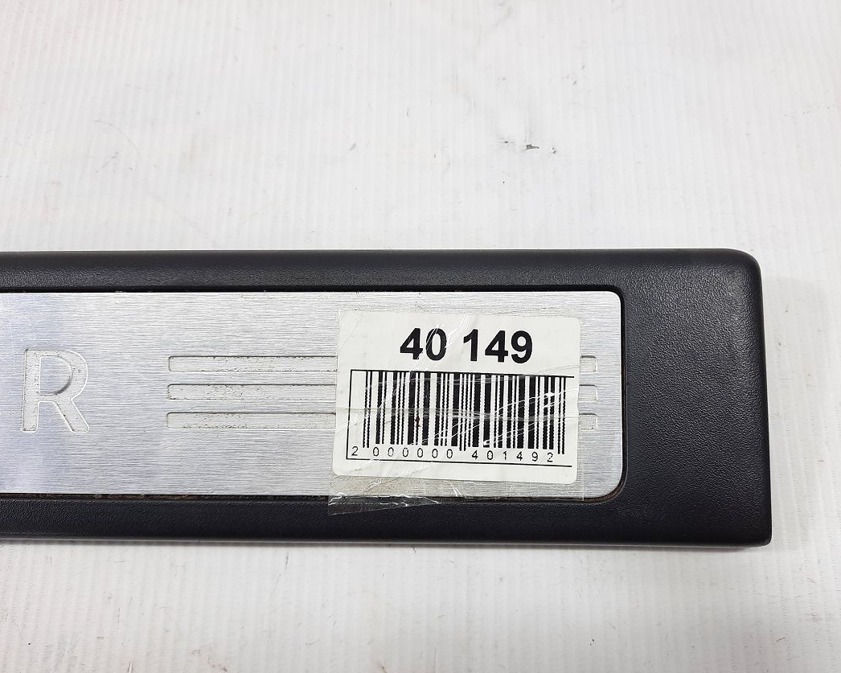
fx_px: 697
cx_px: 478
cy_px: 340
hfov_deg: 62.0
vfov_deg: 51.5
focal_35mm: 28
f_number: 2
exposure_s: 1/50
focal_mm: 4.6
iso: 32
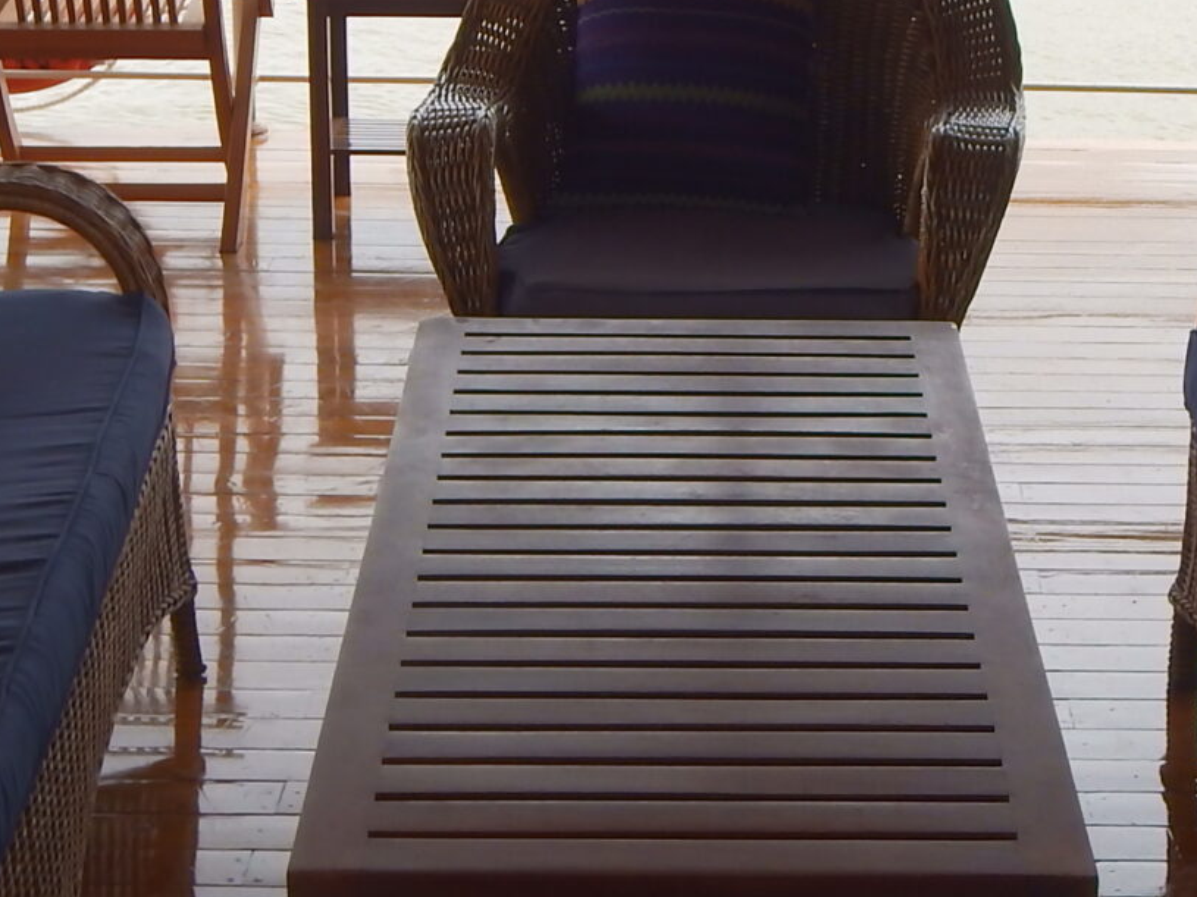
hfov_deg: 22.2
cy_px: 286
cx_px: 718
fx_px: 3043
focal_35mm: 88
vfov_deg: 16.7
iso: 125
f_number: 3.9
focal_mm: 5
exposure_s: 1/250
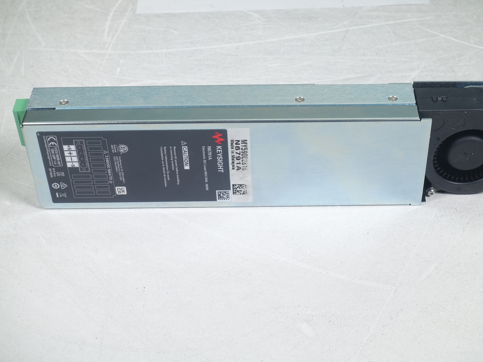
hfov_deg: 28.5
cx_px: 272
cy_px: 183
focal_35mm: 68
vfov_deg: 21.6
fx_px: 949
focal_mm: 22.57
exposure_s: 1/125
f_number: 5.6
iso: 125
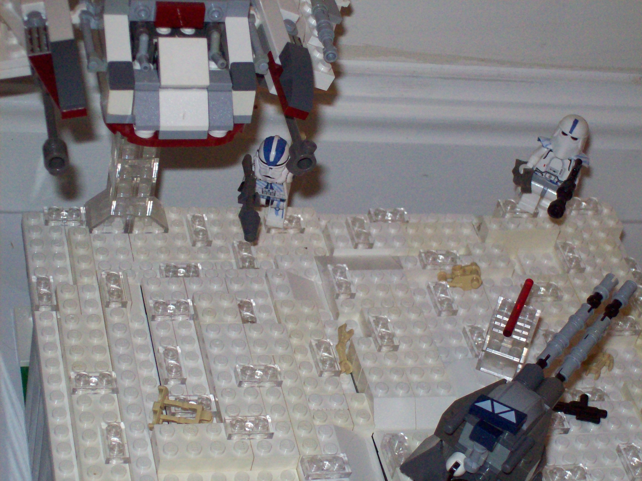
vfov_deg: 17.0
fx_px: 1613
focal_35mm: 87
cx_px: 321
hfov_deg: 22.5
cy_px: 240
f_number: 4.3
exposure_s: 1/223
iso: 400
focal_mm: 14.3
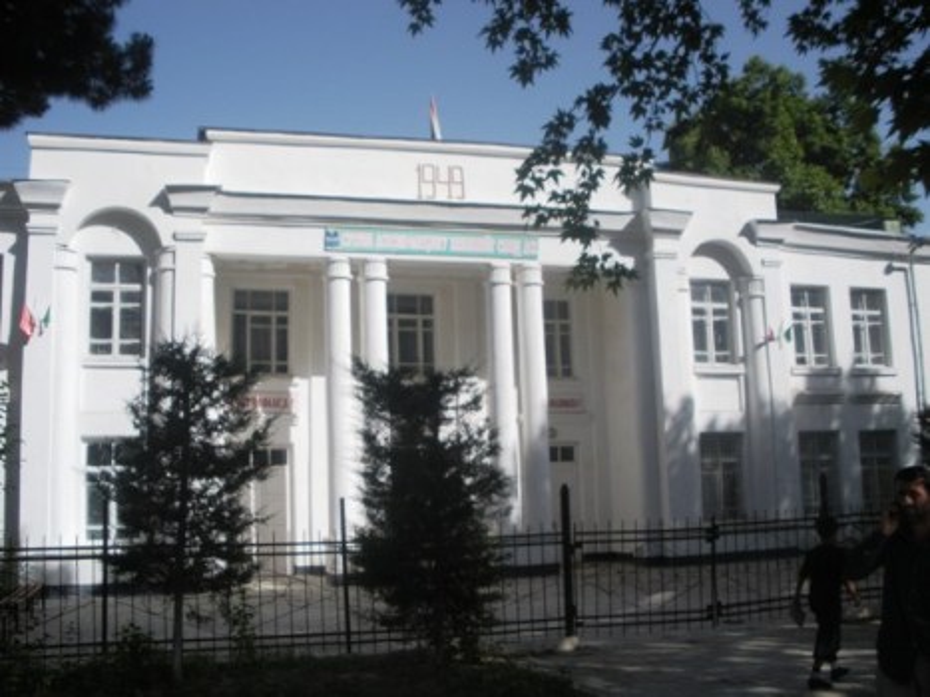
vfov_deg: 39.6
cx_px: 465
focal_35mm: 36
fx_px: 967
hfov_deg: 51.4
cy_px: 348
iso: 64
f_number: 3.5
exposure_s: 1/958
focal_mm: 6.3
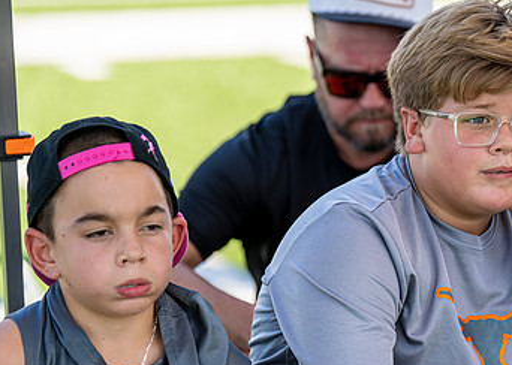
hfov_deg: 8.5
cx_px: 489
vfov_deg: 6.1
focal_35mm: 235
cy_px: 230
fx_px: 3416
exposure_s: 1/1000
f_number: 2.8
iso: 160
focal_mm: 118
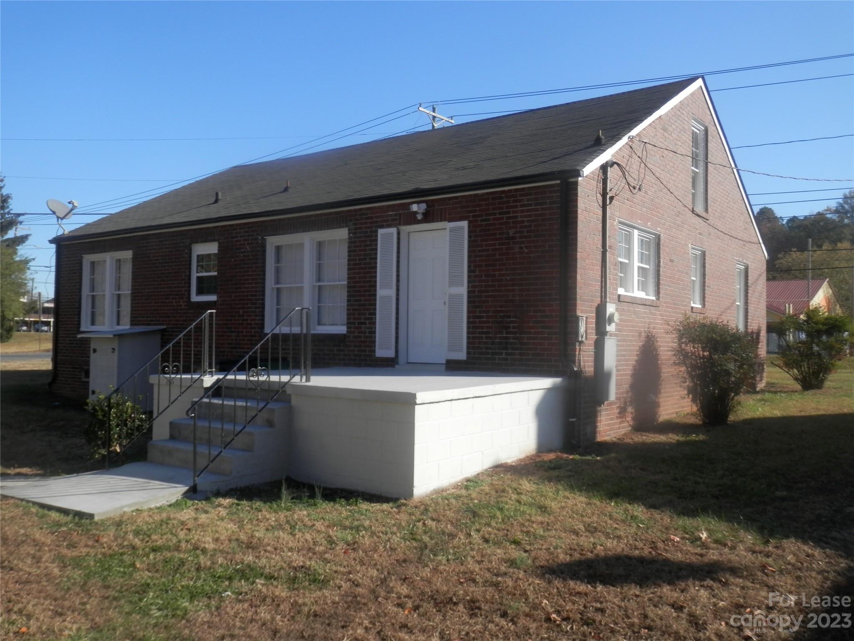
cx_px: 427
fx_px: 740
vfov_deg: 46.8
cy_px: 320
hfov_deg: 60.0
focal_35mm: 30
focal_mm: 5.5
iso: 80
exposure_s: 1/800
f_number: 3.3
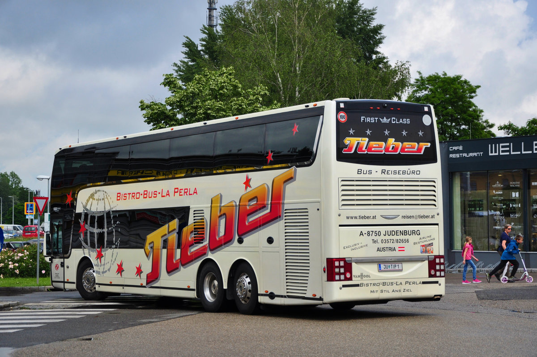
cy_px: 178
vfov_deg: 17.4
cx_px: 268
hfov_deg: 26.0
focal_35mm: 78
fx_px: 1162
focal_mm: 52
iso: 200
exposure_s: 1/1250
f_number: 5
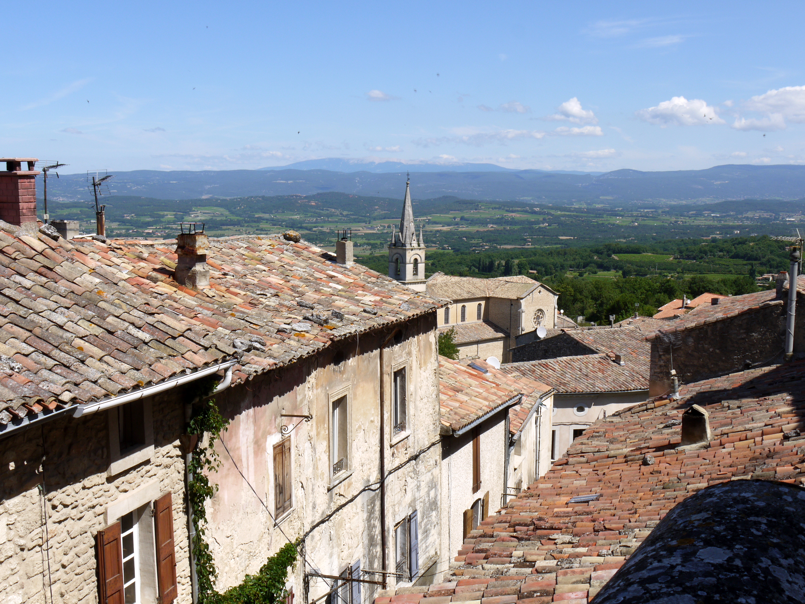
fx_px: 930
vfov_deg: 36.0
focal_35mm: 40
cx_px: 402
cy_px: 302
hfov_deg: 46.8
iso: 100
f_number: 20
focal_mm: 20
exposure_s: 1/80
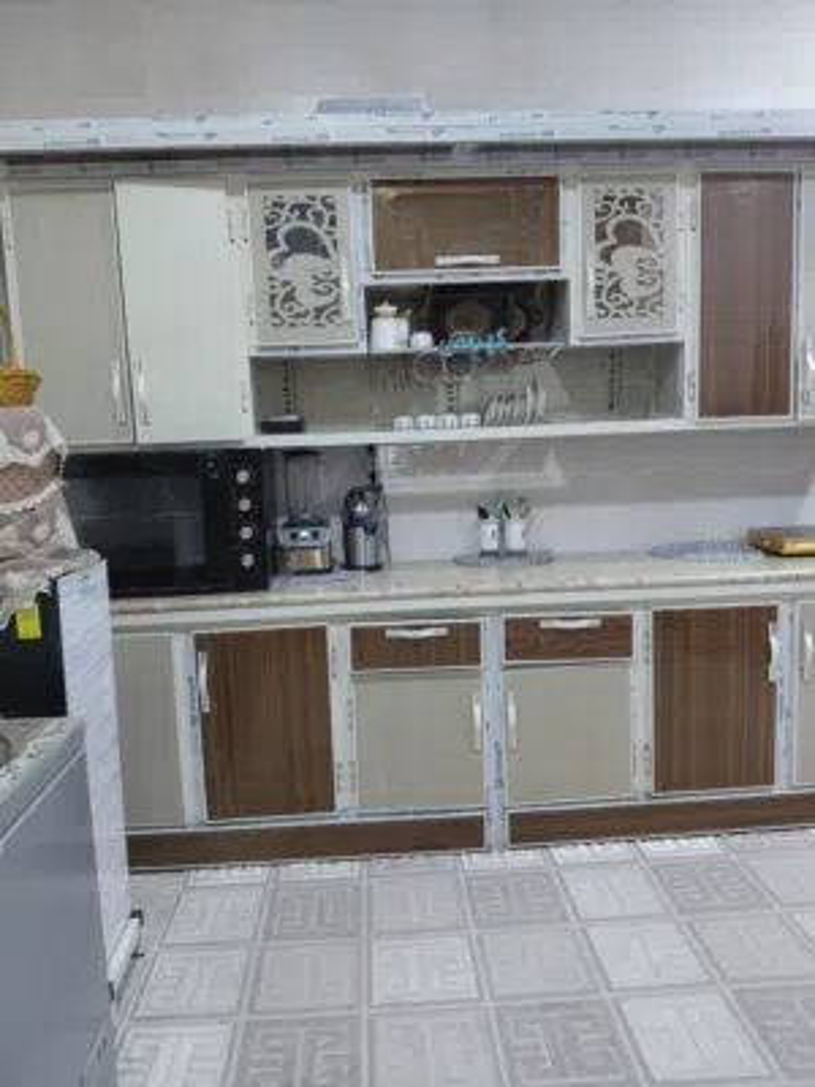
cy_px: 544
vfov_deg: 69.4
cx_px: 408
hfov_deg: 54.9
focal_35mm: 25
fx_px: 785
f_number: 1.8
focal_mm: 4.69
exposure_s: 1/60
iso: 250
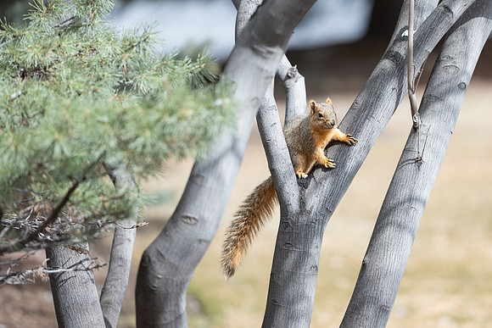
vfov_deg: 5.0
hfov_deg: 7.5
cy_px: 145
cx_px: 336
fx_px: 3751
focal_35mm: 274
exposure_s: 1/640
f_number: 2.8
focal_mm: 200
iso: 100
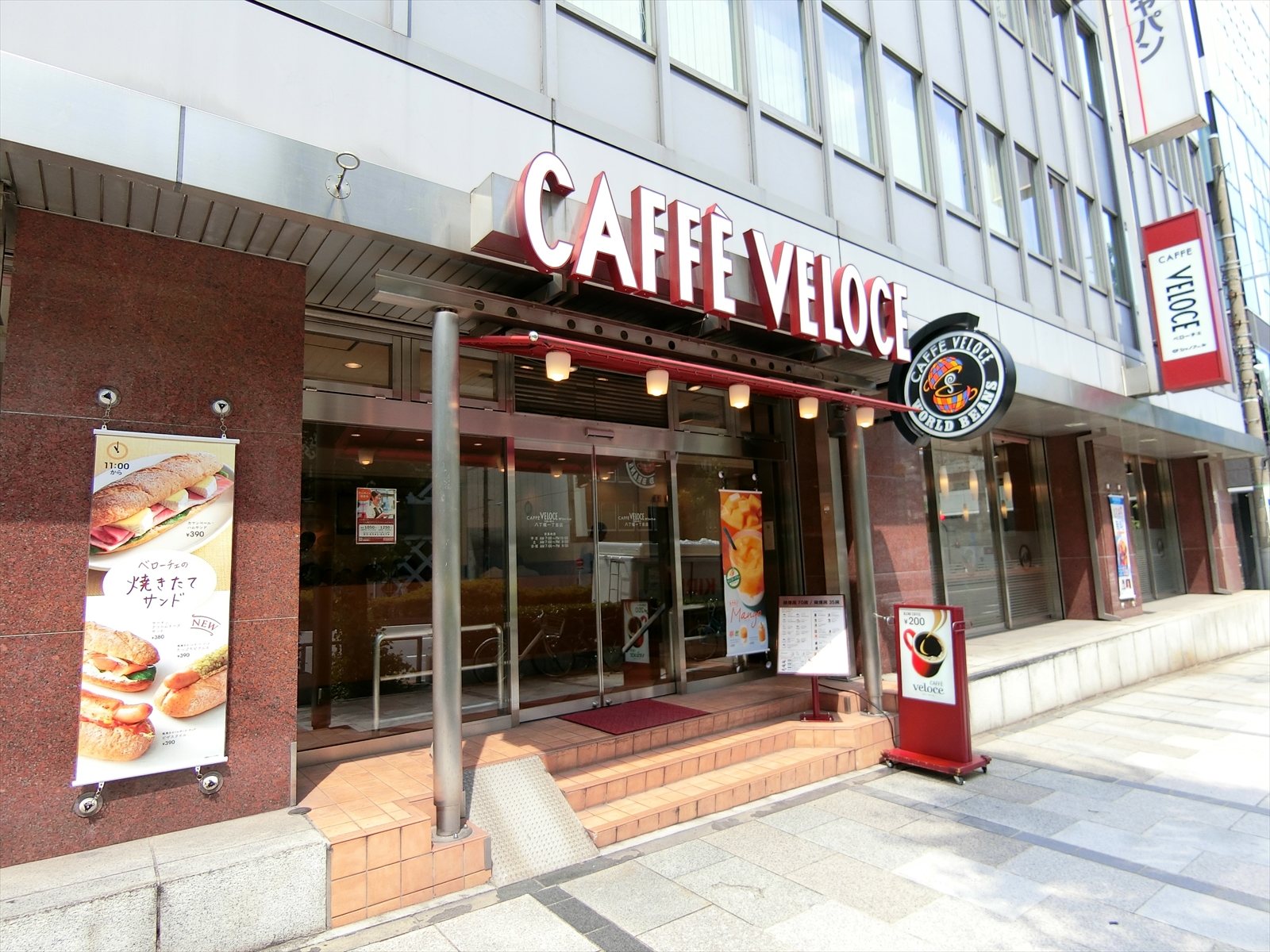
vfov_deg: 68.7
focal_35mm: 19
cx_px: 635
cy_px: 476
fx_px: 697
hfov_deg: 84.7
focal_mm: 4.06
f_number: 2.7
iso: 80
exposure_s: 1/400
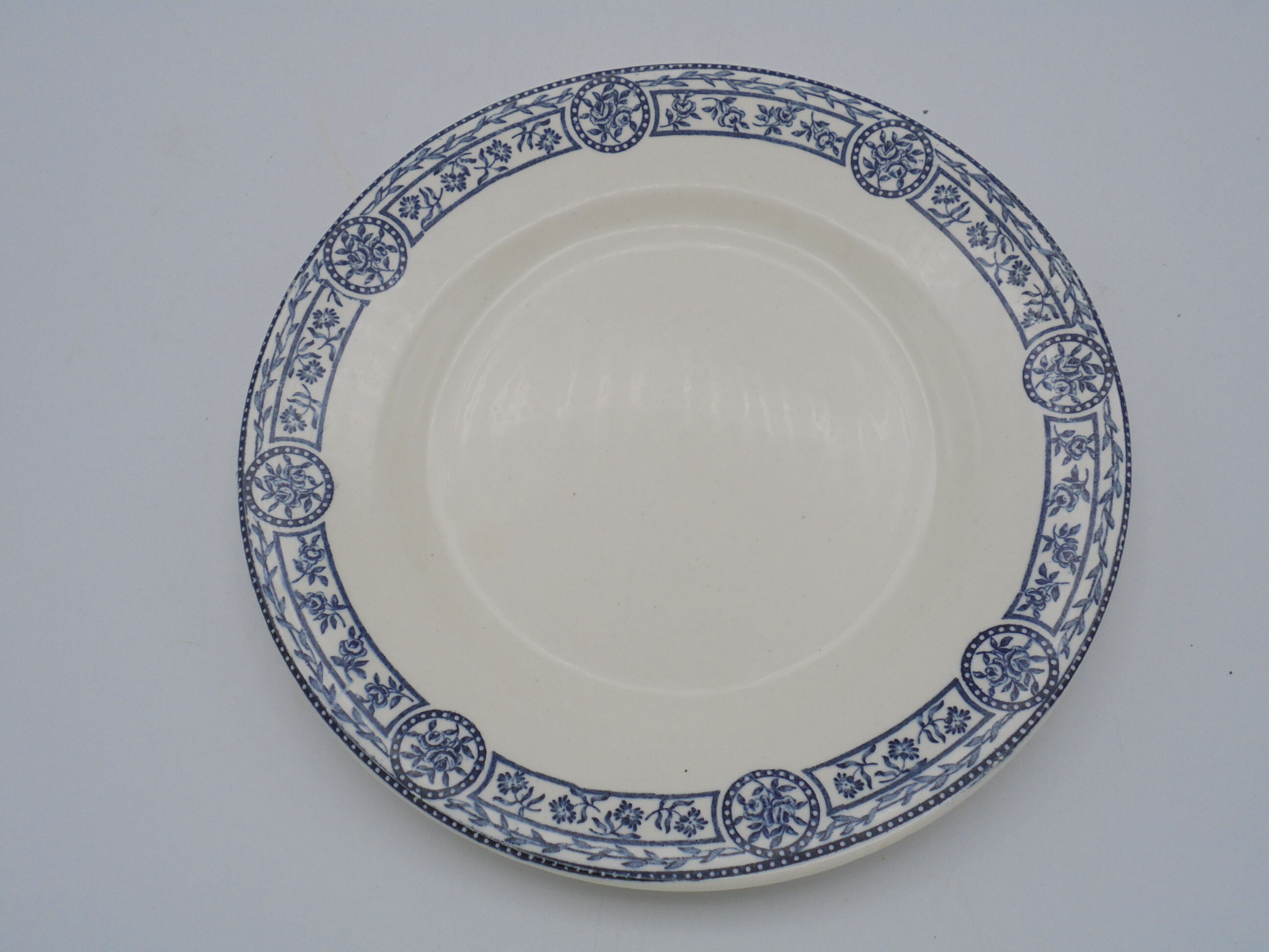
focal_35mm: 38
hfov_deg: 49.0
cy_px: 476
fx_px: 1393
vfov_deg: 37.7
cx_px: 634
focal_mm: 6.9
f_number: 4.2
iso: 100
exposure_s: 1/500
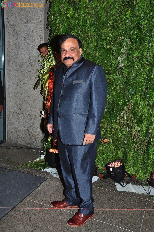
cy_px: 116
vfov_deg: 51.3
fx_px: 241
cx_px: 77
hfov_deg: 35.4
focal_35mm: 38
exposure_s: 1/125
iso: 320
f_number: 8
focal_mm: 25
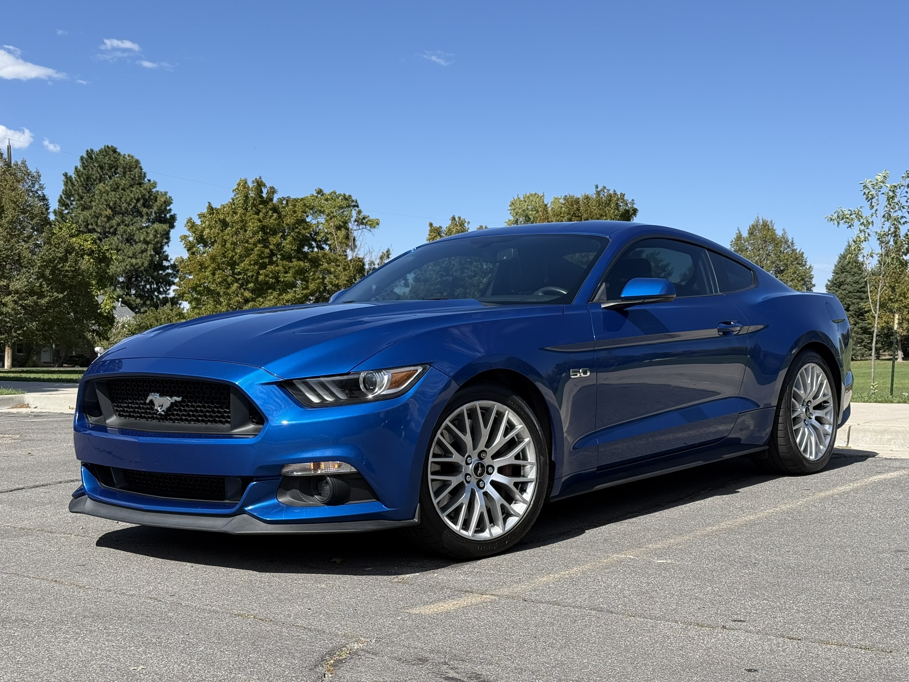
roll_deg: -1.0
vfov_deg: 30.3
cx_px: 454
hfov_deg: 39.7
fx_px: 1260
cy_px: 341
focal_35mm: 48
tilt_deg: +0.6
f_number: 1.78
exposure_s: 1/3704
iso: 64
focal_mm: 6.76
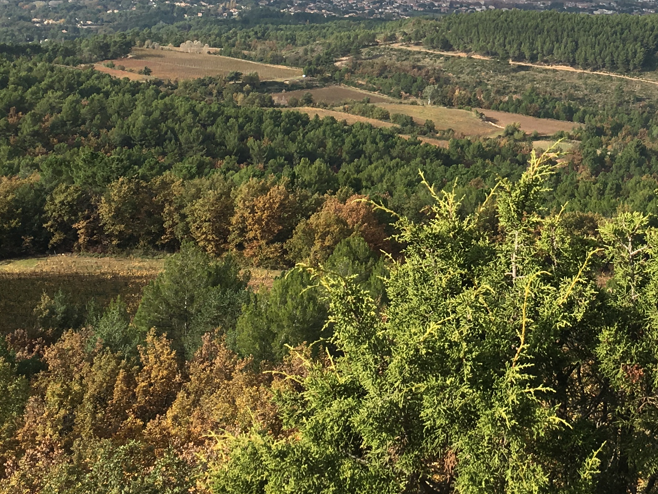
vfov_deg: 21.2
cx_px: 530
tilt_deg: -5.8
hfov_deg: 28.3
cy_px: 2
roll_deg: -2.1
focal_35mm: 67
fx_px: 1274
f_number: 2.2
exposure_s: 1/1202
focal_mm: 4.15
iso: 25
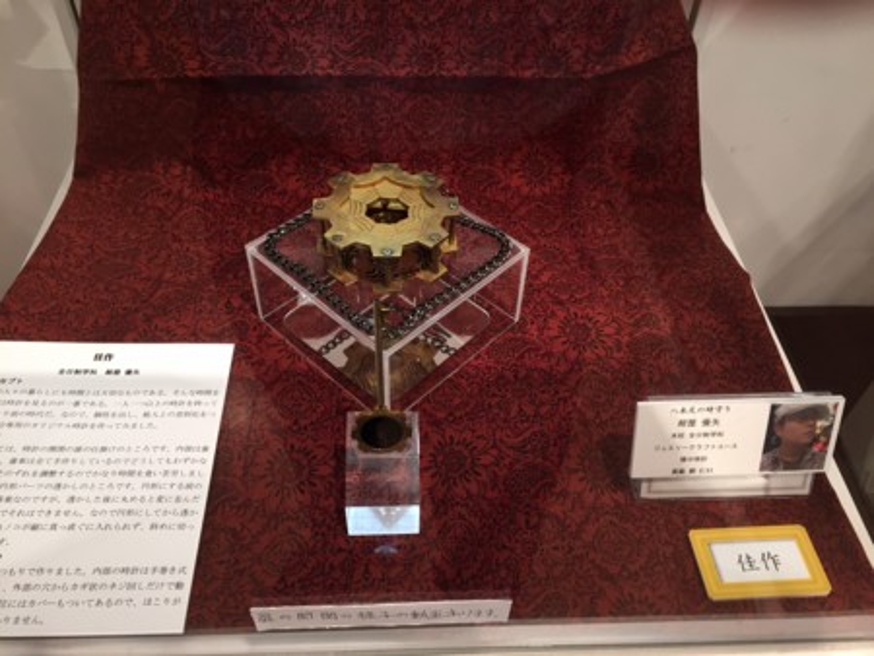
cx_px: 437
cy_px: 328
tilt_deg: -49.0
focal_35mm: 29
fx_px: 733
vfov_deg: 48.3
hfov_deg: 61.6
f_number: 2.2
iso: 50
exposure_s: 1/33
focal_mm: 4.15
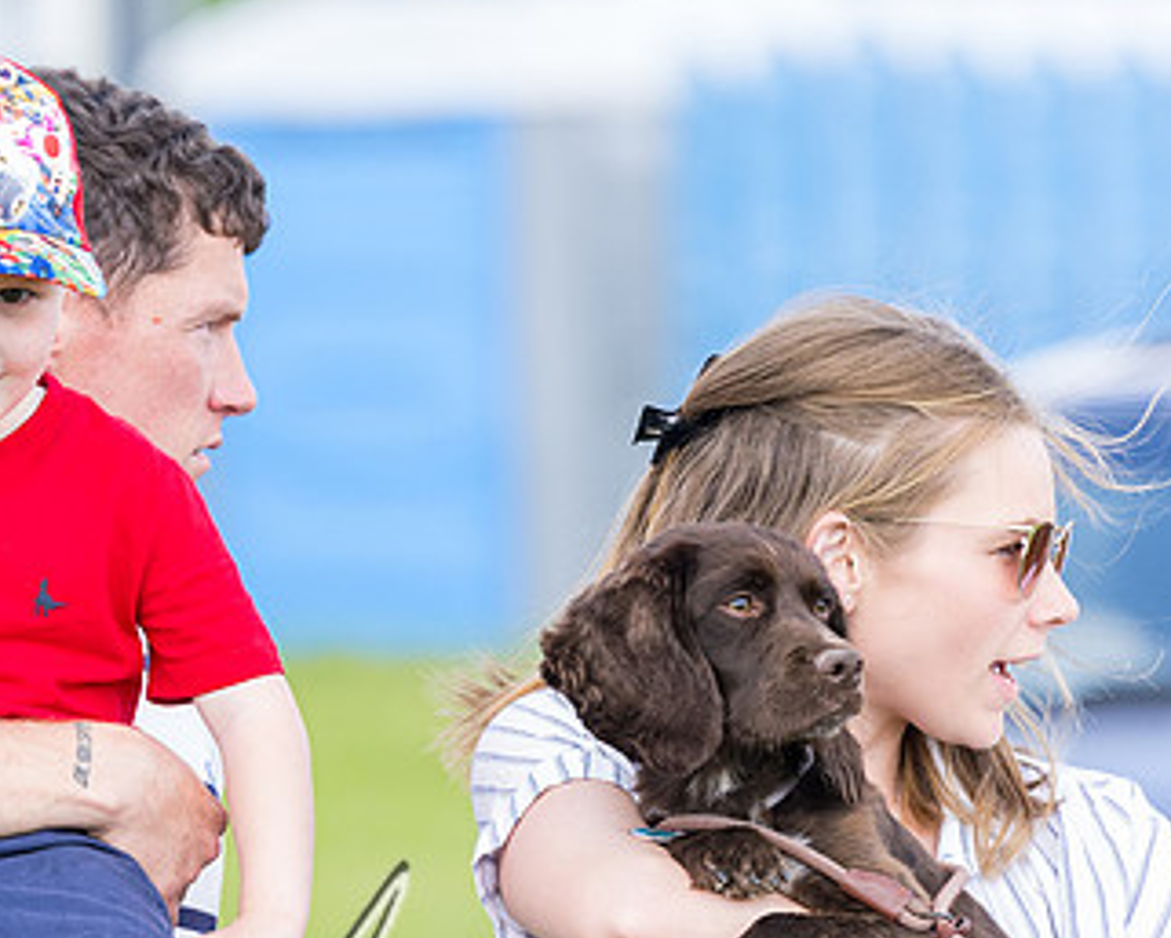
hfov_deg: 2.7
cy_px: 654
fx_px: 24718
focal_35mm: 713
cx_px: 362
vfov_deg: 2.2
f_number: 4
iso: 400
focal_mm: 200
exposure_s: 1/640
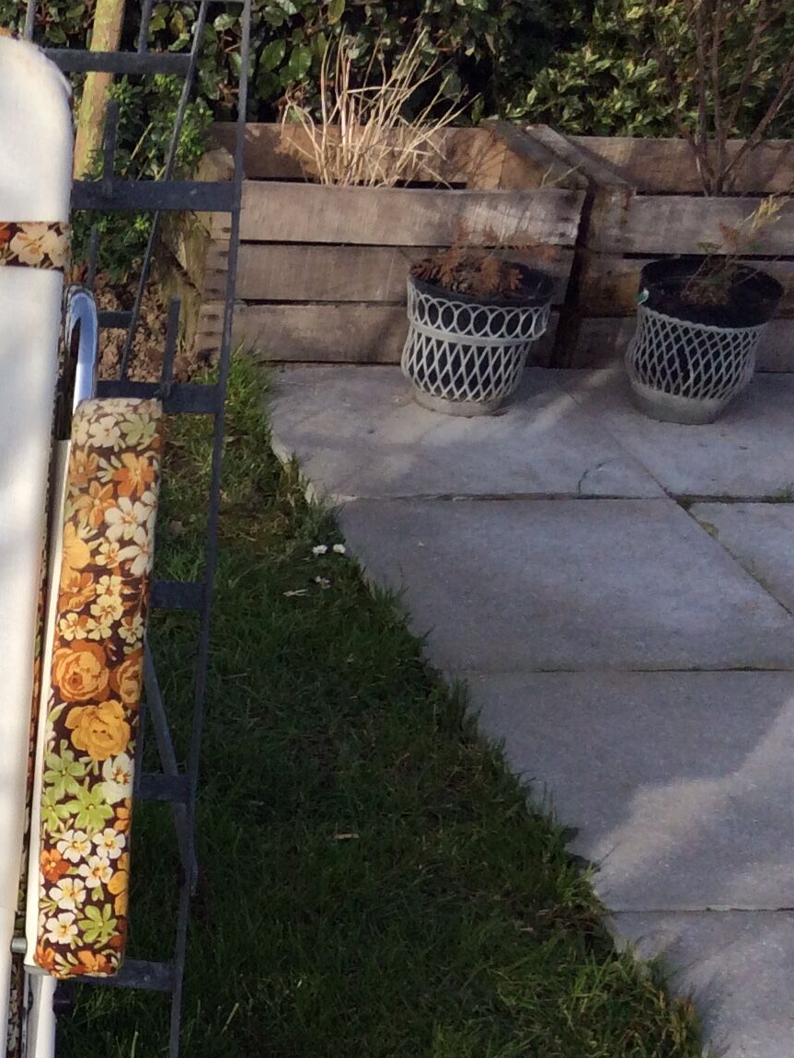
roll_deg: -1.1
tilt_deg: -32.4
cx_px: -352
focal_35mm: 72
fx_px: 2201
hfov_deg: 18.4
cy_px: 791
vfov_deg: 26.7
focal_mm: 3.3
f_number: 2.4
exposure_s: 1/1431
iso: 32
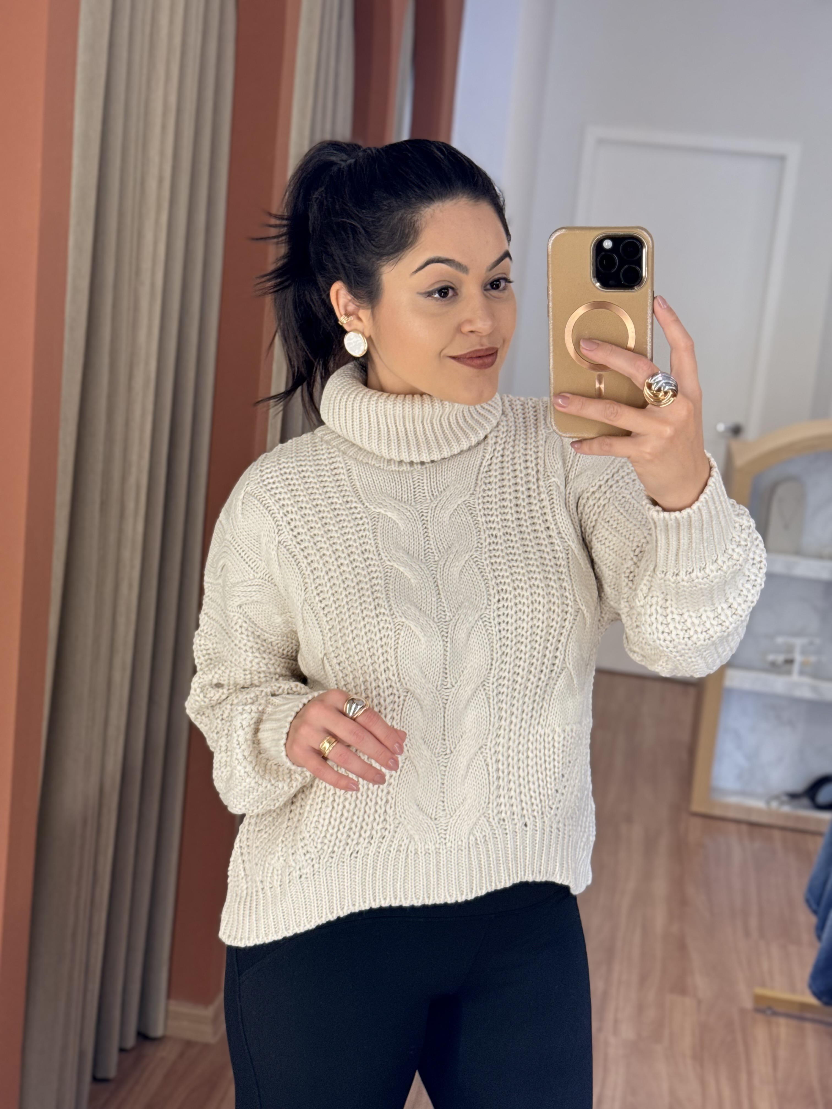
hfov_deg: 30.3
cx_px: 416
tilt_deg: -10.0
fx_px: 1538
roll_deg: -7.1
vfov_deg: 39.7
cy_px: 554
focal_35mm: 48
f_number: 1.78
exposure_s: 1/120
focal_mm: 6.76
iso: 100
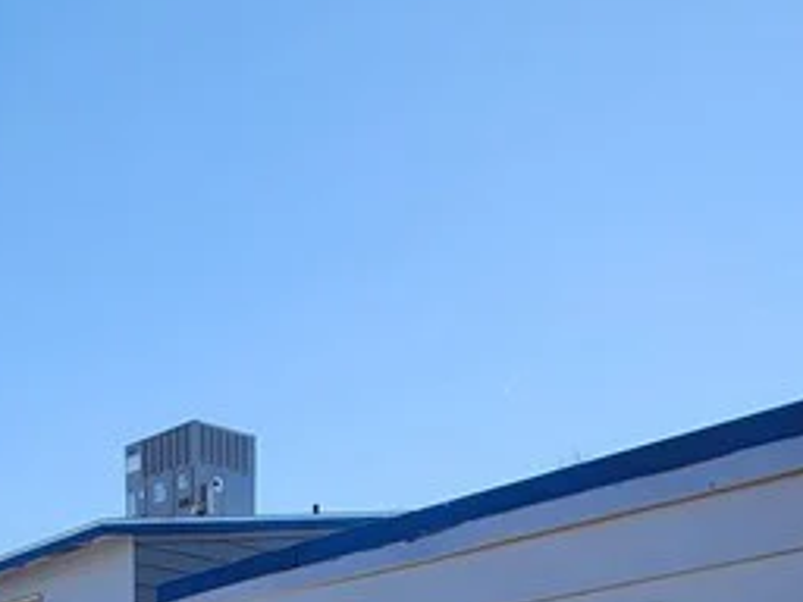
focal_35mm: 52
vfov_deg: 20.6
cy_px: 1054
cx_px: 53
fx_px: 1206
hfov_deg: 34.4
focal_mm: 2.2
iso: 50
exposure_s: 1/1384
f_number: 2.2
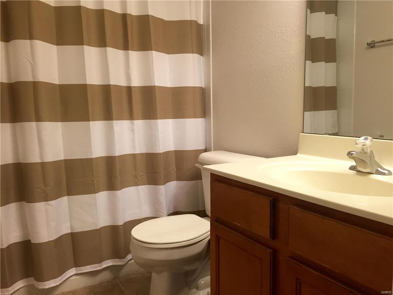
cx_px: 196
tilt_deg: -7.1
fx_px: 329
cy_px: 148
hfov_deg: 61.7
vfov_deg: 48.2
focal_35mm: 29
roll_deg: +0.7
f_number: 2.2
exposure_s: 1/30
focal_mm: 4.15
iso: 40
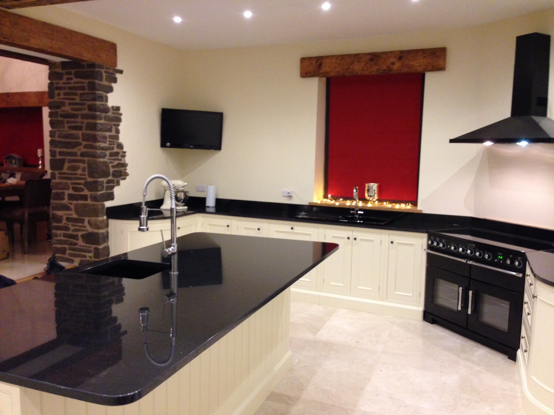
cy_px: 208
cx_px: 277
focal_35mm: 33
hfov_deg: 55.4
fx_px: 528
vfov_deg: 42.9
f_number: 2.4
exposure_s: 1/20
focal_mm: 4.12
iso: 250
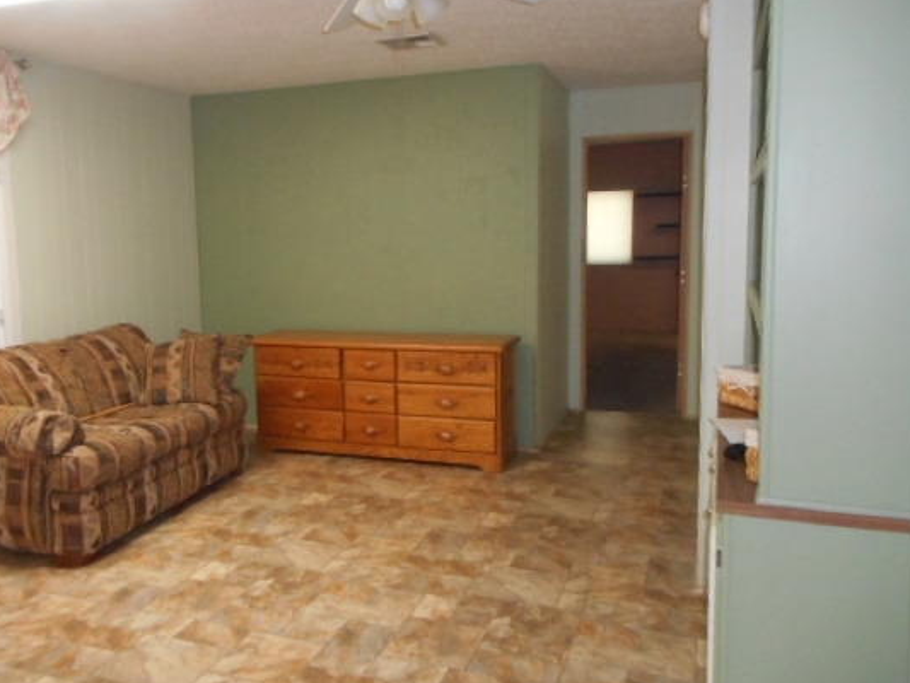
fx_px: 789
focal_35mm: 30
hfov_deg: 59.6
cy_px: 321
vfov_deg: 46.8
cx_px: 374
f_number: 3.7
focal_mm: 4.5
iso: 560
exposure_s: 1/25
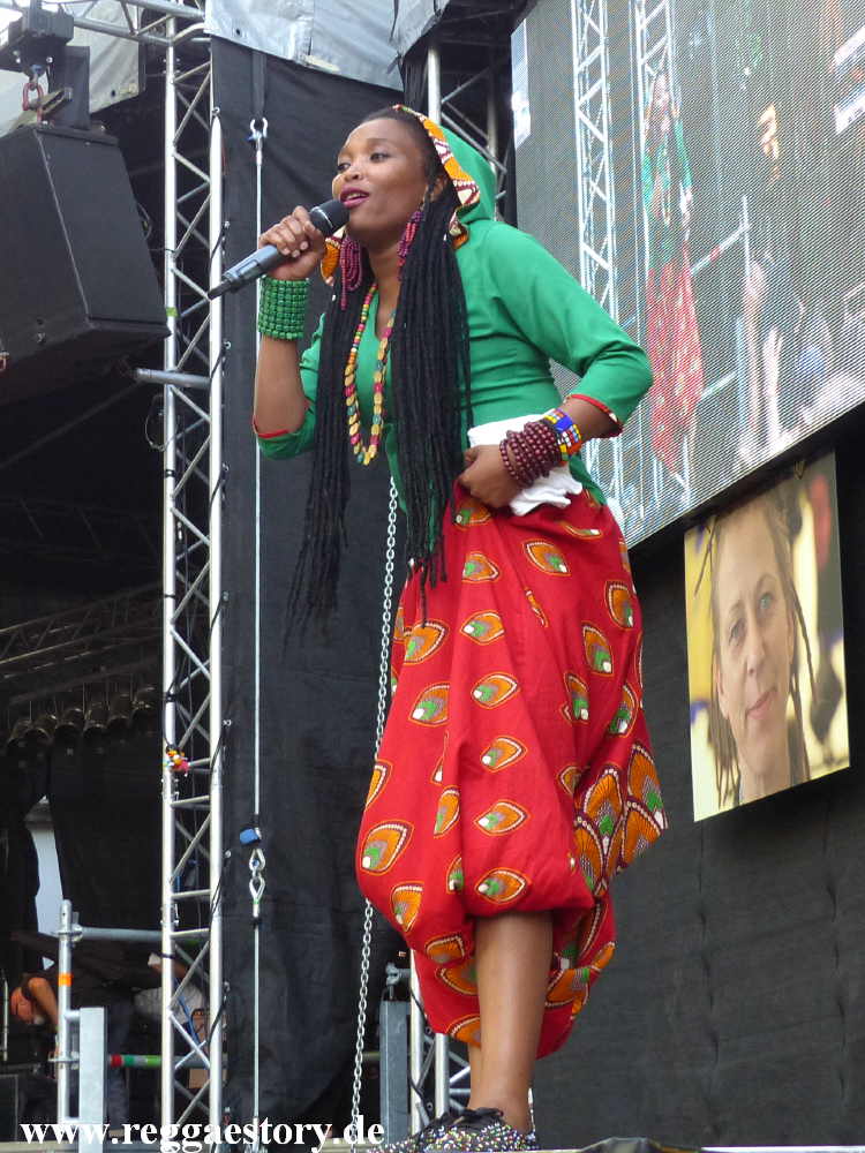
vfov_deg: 36.8
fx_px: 1733
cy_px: 576
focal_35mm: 52
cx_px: 432
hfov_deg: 28.0
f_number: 2.8
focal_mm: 9.4
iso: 250
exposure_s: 1/60
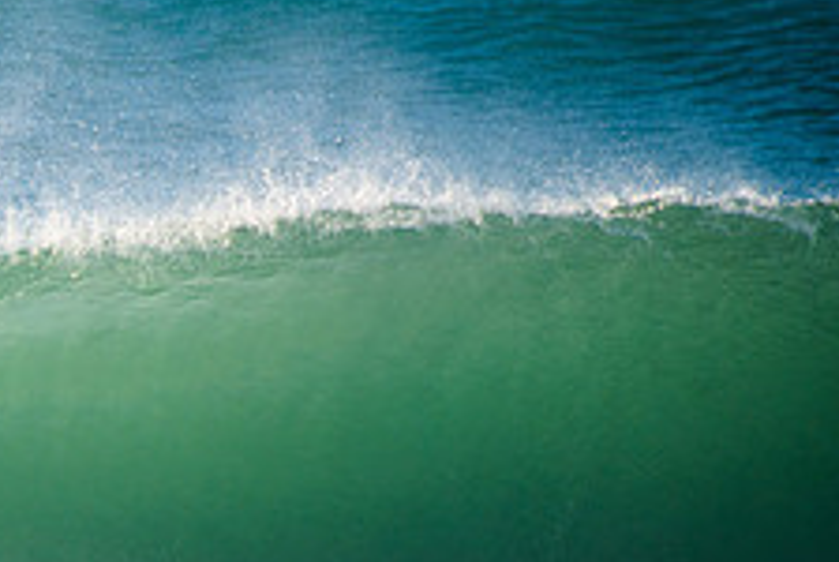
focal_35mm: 1294
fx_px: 30197
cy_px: 575
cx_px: -228
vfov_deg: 1.1
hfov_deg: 1.6
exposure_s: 1/1600
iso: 250
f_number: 5.6
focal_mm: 500
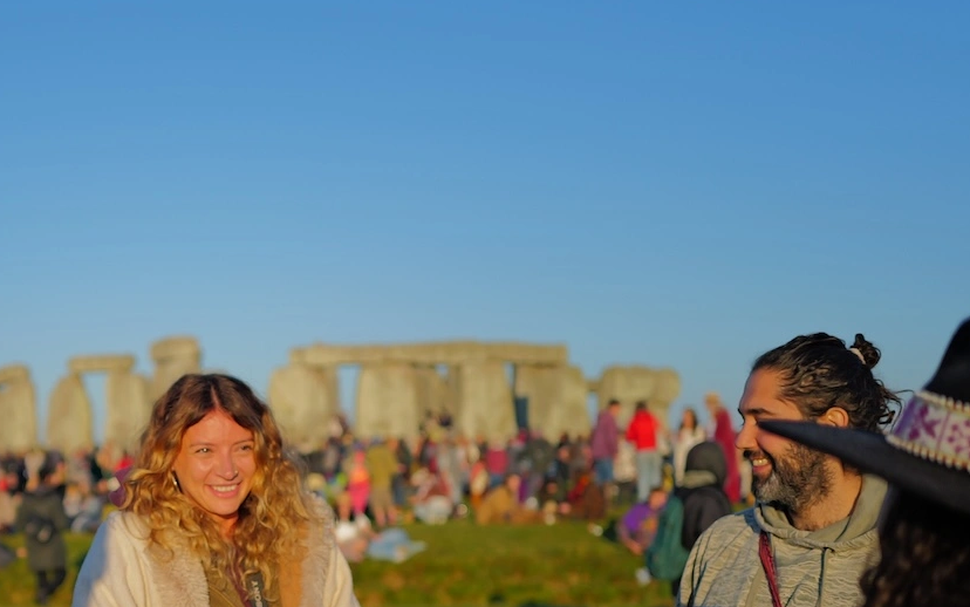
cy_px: 480
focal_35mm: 62
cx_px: 158
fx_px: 1639
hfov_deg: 31.9
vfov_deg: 20.7
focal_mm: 28
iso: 100
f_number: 1.7
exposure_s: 1/5000
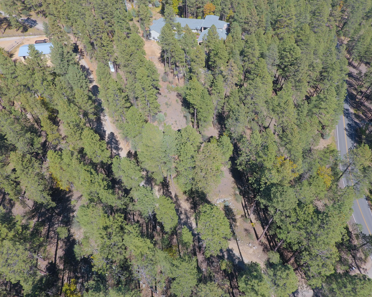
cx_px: 191
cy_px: 147
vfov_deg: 65.5
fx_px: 231
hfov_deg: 77.6
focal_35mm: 21
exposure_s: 1/243
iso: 100
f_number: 2.8
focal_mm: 3.61
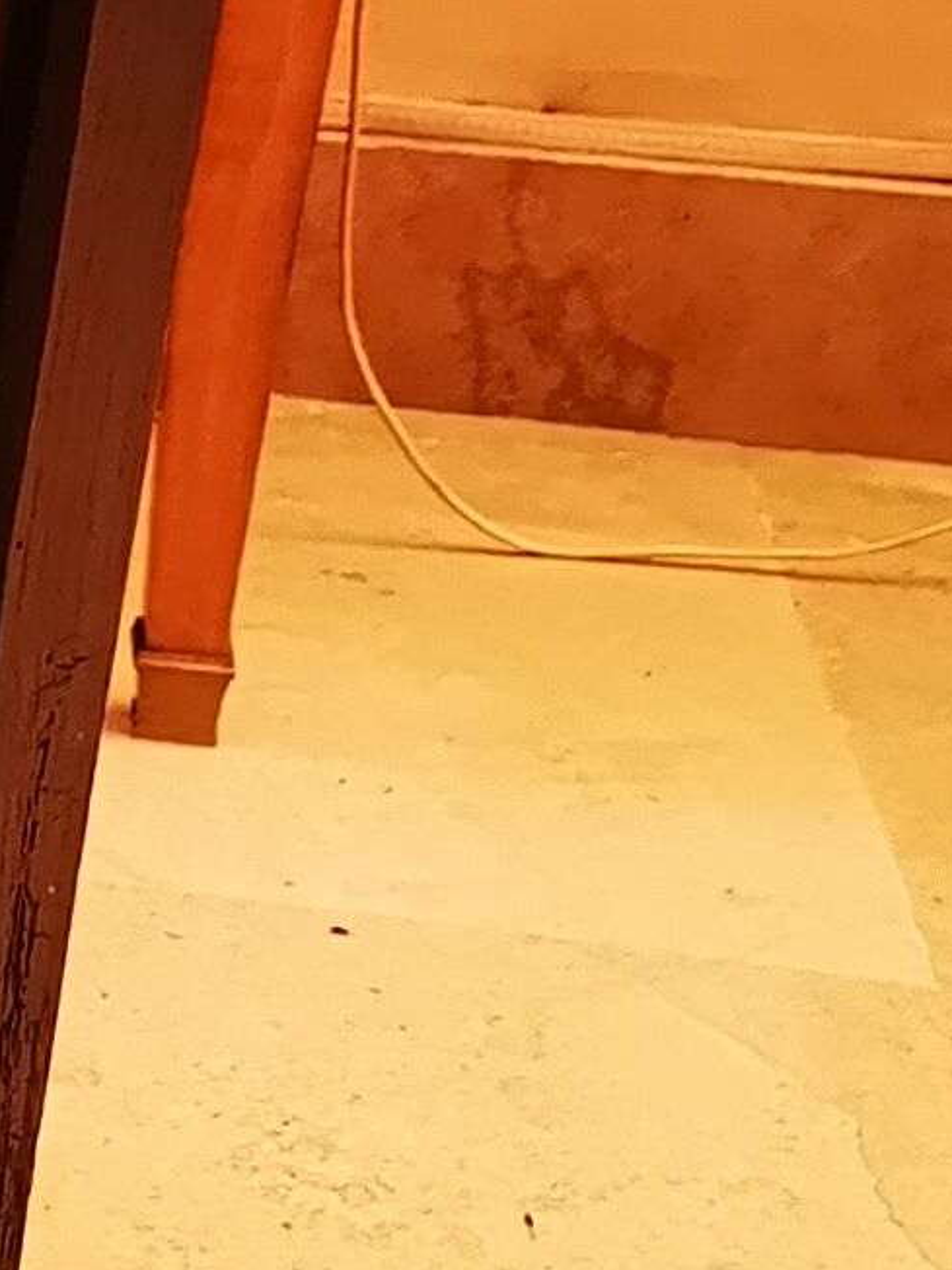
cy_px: 230
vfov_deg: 13.0
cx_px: -1515
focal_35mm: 151
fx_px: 5537
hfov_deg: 8.7
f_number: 1.8
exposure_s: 1/17.1
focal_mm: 5.58
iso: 800
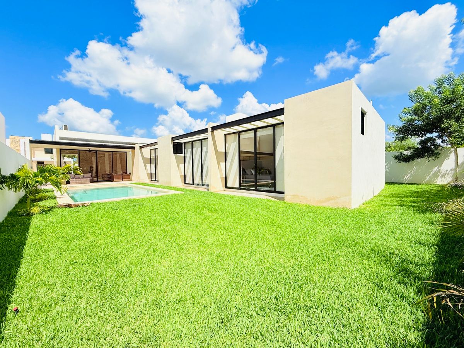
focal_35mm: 14
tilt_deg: -1.0
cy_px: 174
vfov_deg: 85.7
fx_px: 188
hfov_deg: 102.1
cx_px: 232
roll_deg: +0.5
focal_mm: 2.22
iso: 50
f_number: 2.2
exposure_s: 1/3289
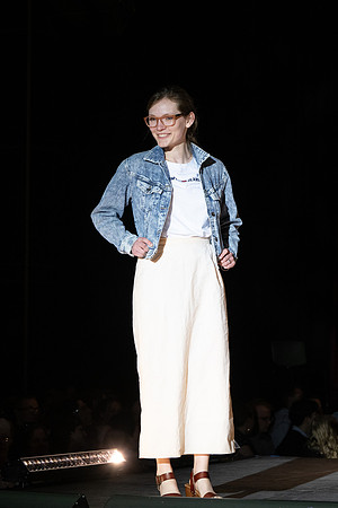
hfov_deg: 9.4
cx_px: 155
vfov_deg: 14.1
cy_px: 260
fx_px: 2048
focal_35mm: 145
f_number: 5.6
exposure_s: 1/400
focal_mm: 85
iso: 1250
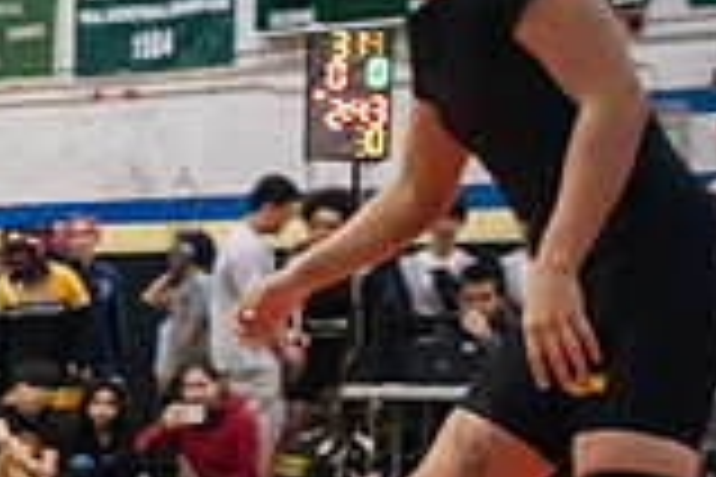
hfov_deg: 14.7
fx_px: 2546
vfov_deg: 10.6
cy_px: 461
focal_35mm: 128
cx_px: -401
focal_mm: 35
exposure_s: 1/400
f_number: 3.5
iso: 6400
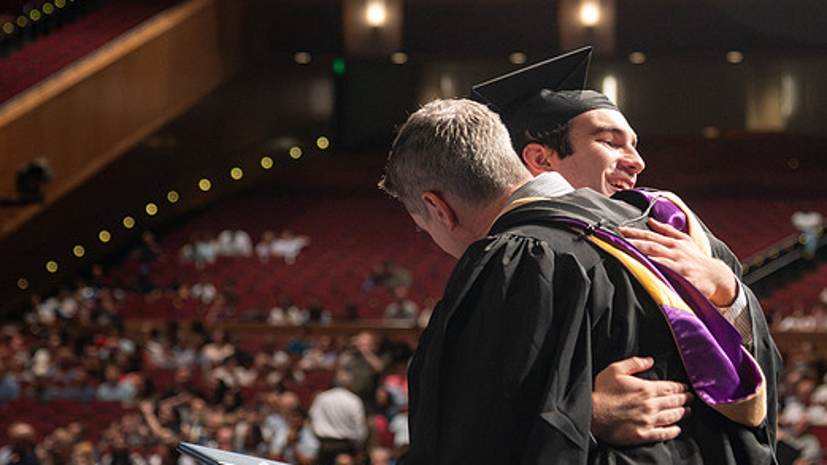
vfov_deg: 8.0
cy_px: 106
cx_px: 544
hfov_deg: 14.2
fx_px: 3311
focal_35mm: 151
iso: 4000
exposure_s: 1/200
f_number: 4
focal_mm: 85
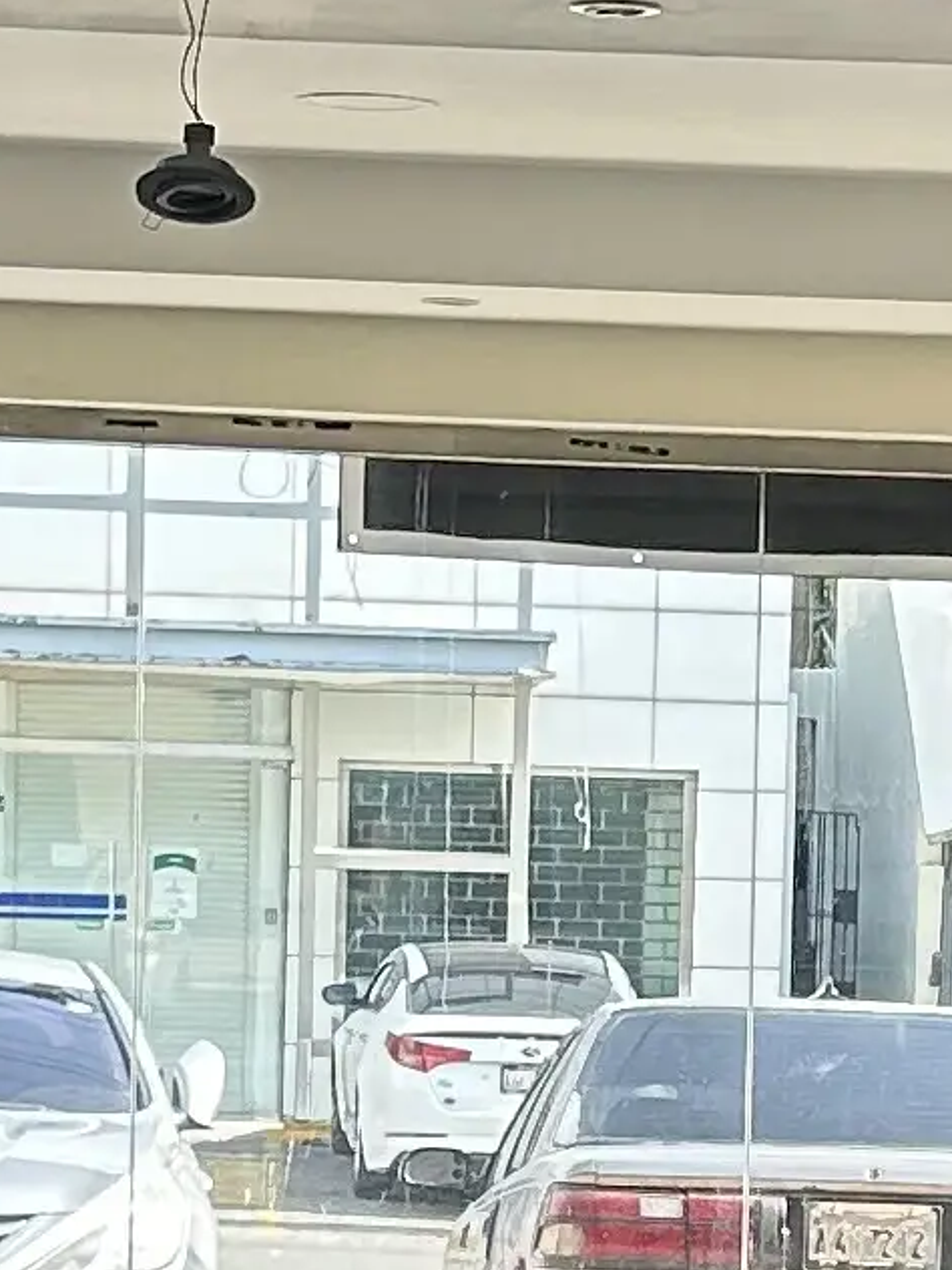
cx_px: 797
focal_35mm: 166
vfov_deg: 11.8
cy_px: 1166
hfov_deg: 8.9
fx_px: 6087
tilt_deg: -3.9
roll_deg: -1.5
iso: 50
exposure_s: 1/352
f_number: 1.5
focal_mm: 5.7
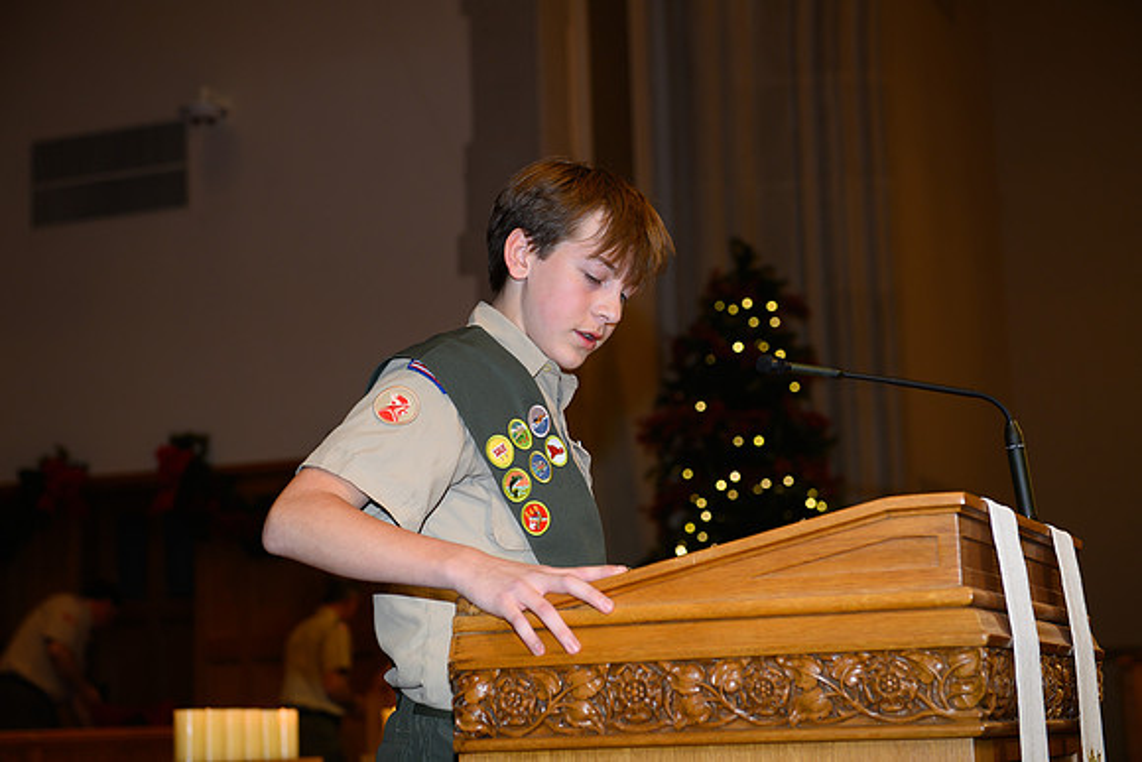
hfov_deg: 28.8
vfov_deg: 19.5
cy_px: 381
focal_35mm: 70
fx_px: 2221
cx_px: 571
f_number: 4.5
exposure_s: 1/60
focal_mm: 70
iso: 400
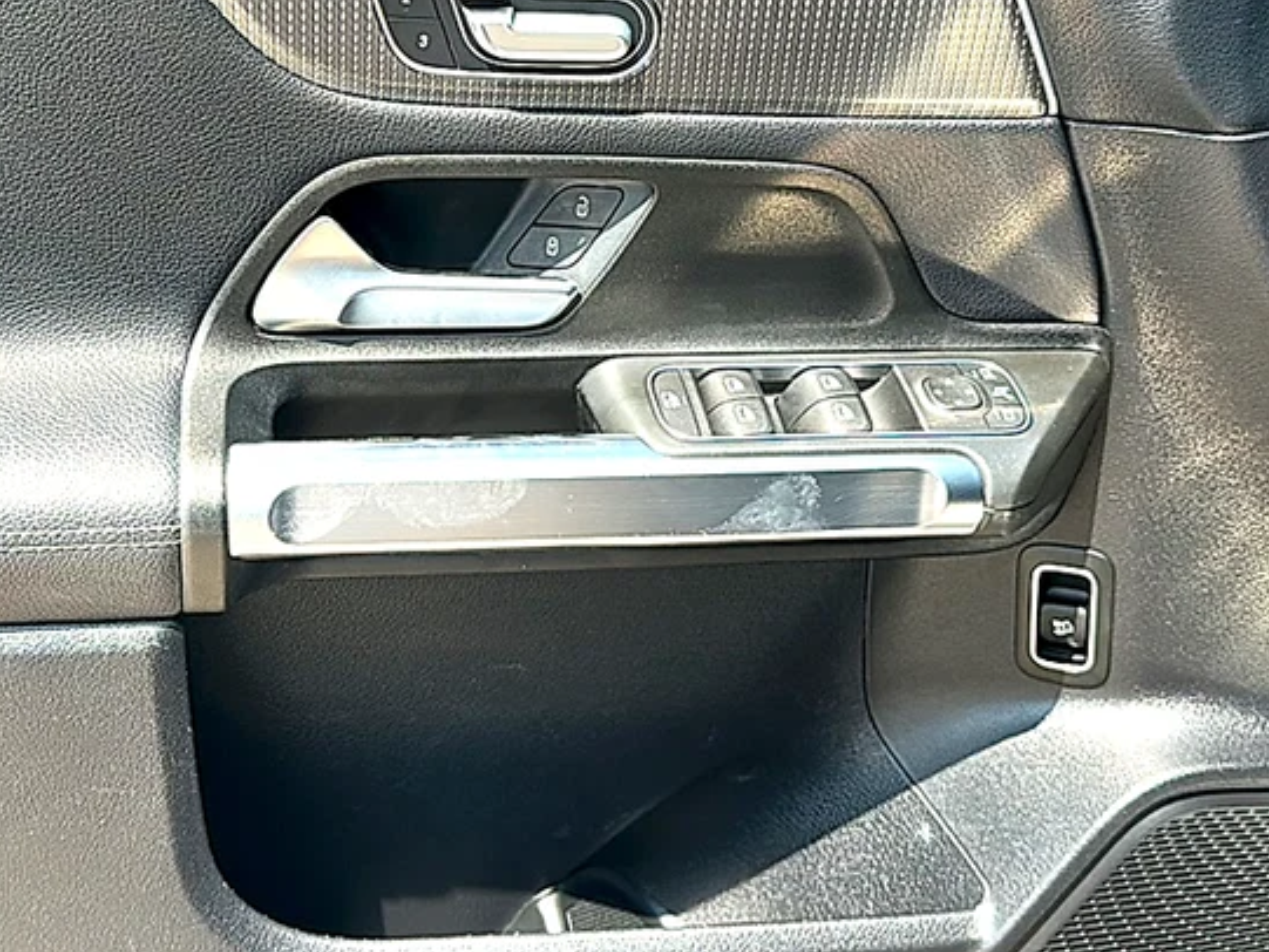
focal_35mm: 44
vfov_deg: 32.7
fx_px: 1613
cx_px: 479
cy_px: 341
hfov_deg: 42.6
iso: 80
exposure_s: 1/730
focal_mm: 6.86
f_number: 1.78
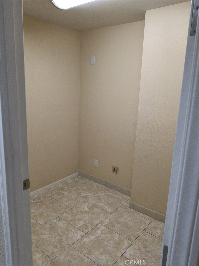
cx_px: 100
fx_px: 192
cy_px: 133
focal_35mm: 25
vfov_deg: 69.4
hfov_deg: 54.9
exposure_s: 1/120
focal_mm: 3.08
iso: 50
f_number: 2
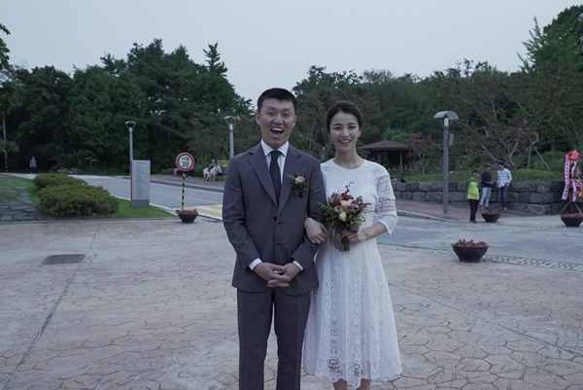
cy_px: 195
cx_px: 292
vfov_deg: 43.7
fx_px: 486
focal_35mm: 30
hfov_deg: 61.9
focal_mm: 30
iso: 16000
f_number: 7.1
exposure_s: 1/125
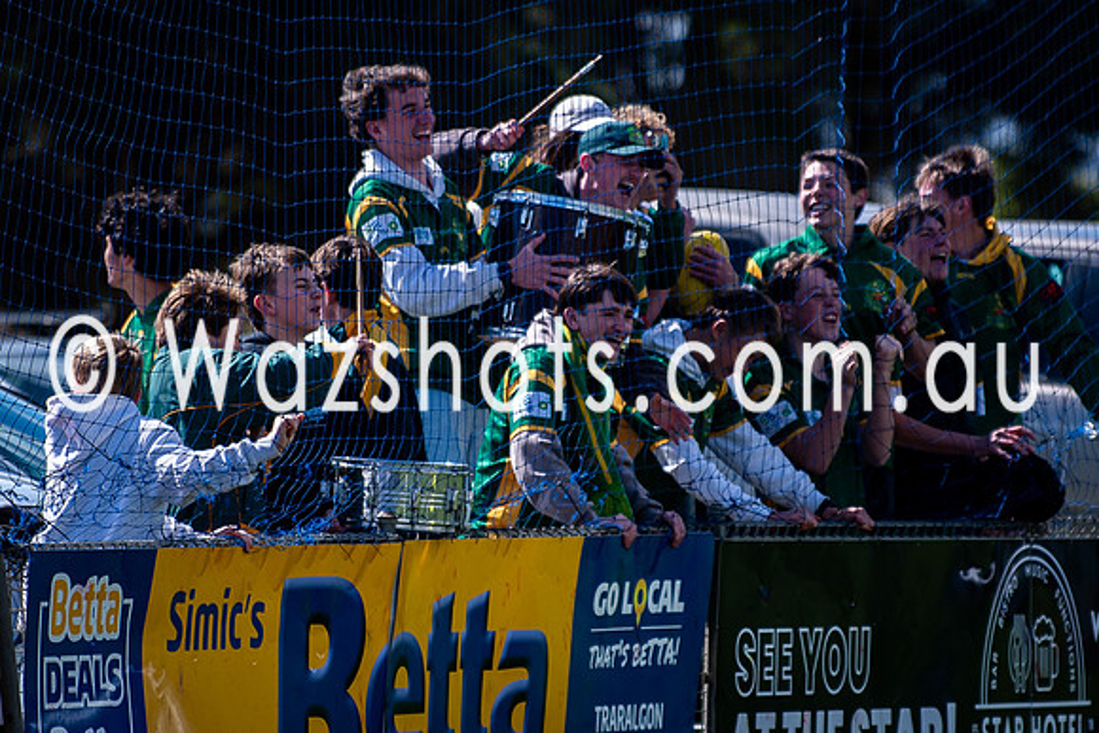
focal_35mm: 569
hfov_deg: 3.6
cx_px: 550
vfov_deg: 2.4
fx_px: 17374
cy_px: 385
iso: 160
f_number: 2.8
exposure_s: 1/2500
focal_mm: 200
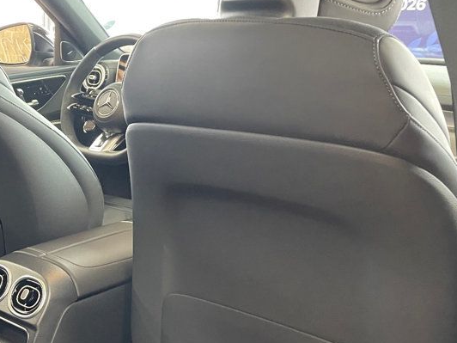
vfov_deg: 28.9
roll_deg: -0.2
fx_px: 660
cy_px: 236
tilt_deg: -16.3
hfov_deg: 36.3
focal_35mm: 50
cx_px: 64
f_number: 1.6
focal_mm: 4.2
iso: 400
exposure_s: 1/40
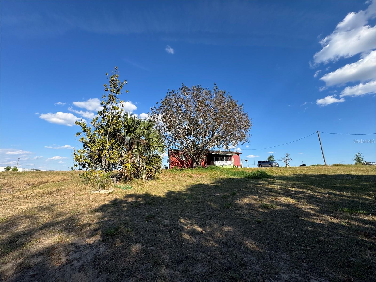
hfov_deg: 102.1
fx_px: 152
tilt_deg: +13.1
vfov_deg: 85.7
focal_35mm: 14
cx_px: 188
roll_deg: -0.8
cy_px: 141
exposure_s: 1/1370
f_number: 2.2
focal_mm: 2.22
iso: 50
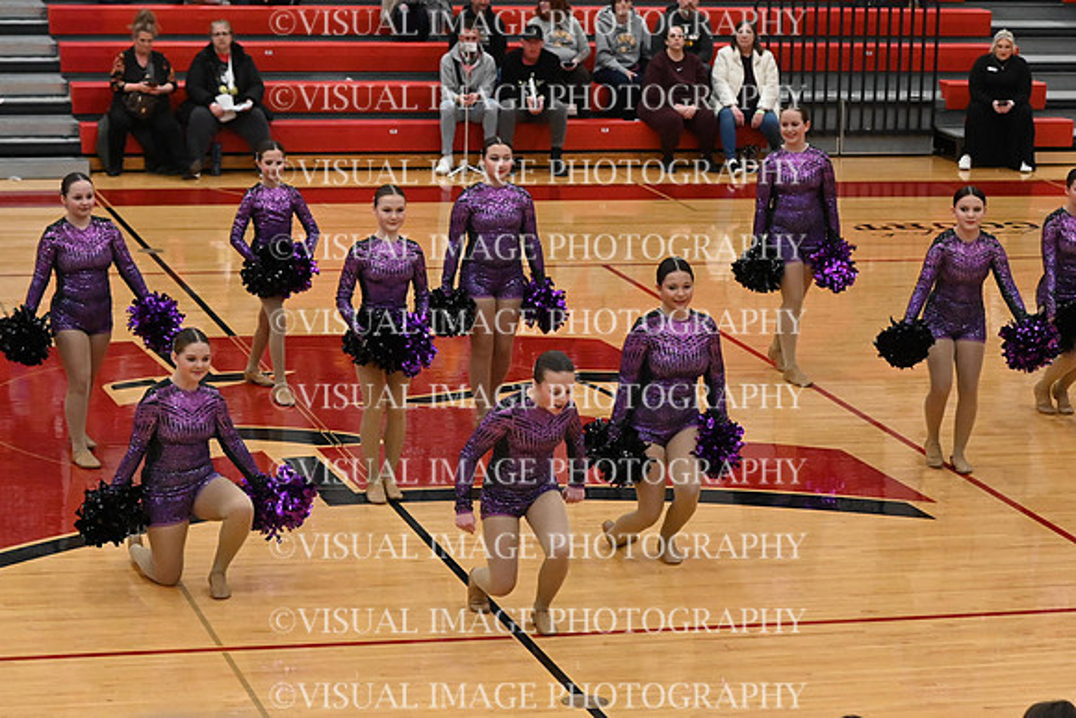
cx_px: 538
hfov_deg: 19.5
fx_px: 3139
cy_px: 359
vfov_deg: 13.0
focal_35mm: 105
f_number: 4
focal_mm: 70
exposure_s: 1/400
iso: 6400
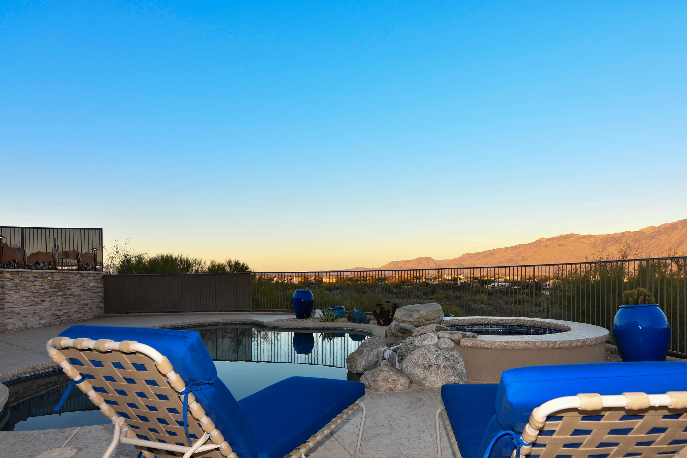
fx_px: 382
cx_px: 392
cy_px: 285
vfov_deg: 61.1
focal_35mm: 20
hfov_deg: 83.5
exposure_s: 1/125
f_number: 5.6
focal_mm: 11
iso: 180
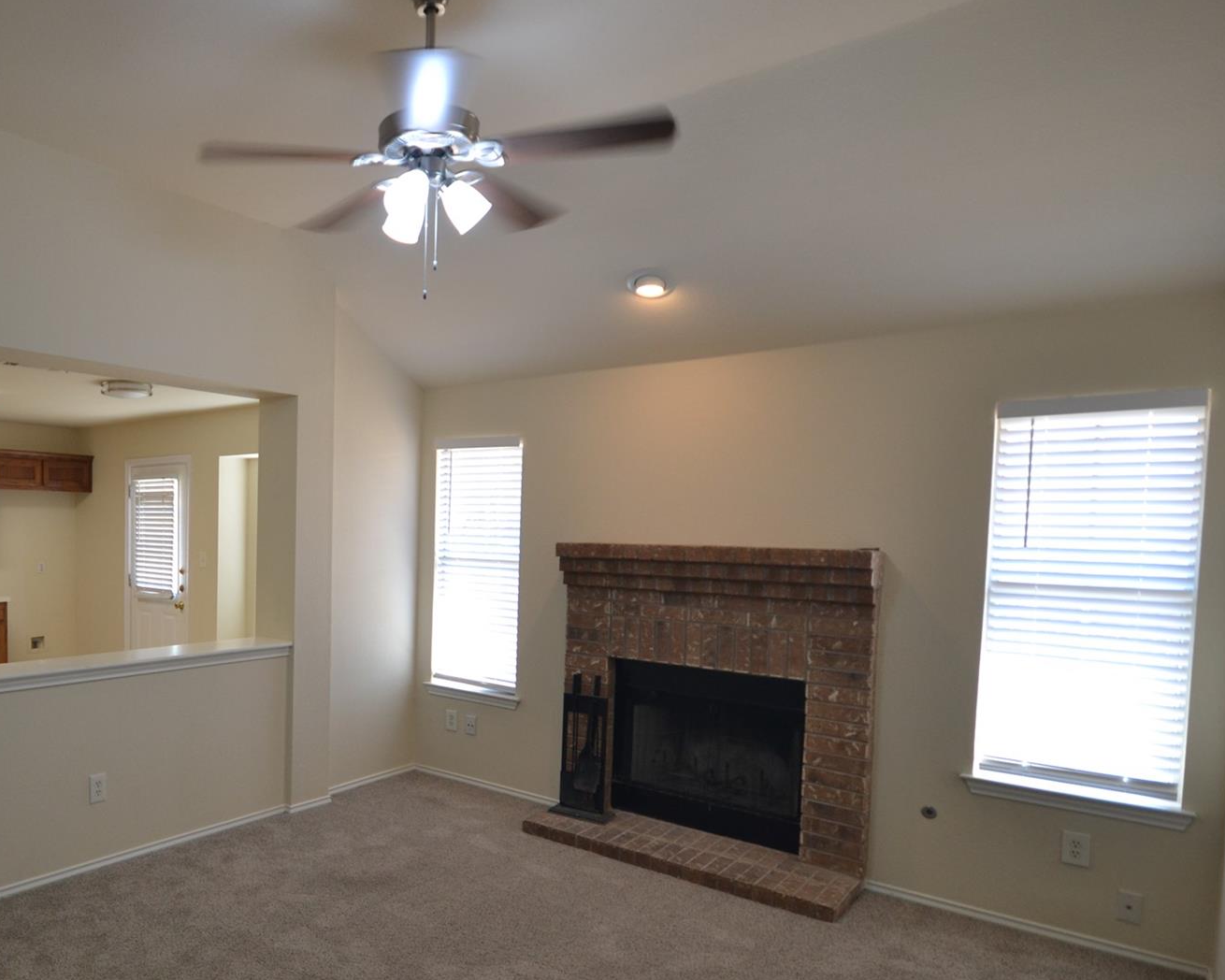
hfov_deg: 69.4
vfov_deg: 62.9
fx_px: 798
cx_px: 288
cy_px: 559
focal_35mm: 22
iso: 400
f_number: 4
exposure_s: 1/60
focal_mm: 10
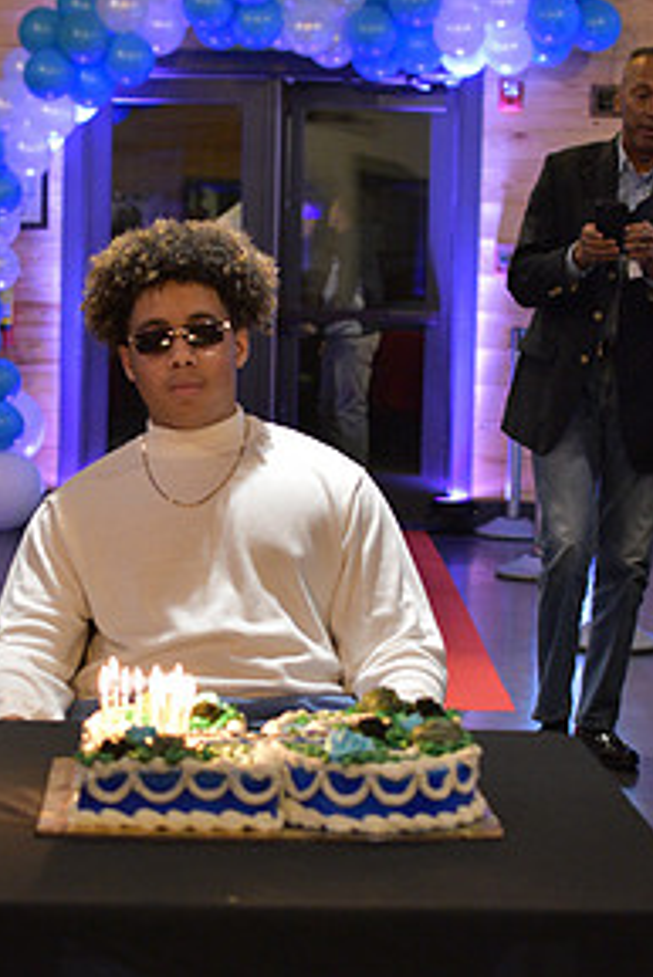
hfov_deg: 16.7
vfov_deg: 24.7
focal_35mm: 82
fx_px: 2222
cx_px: 196
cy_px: 615
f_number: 2.8
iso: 1600
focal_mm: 35
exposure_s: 1/125
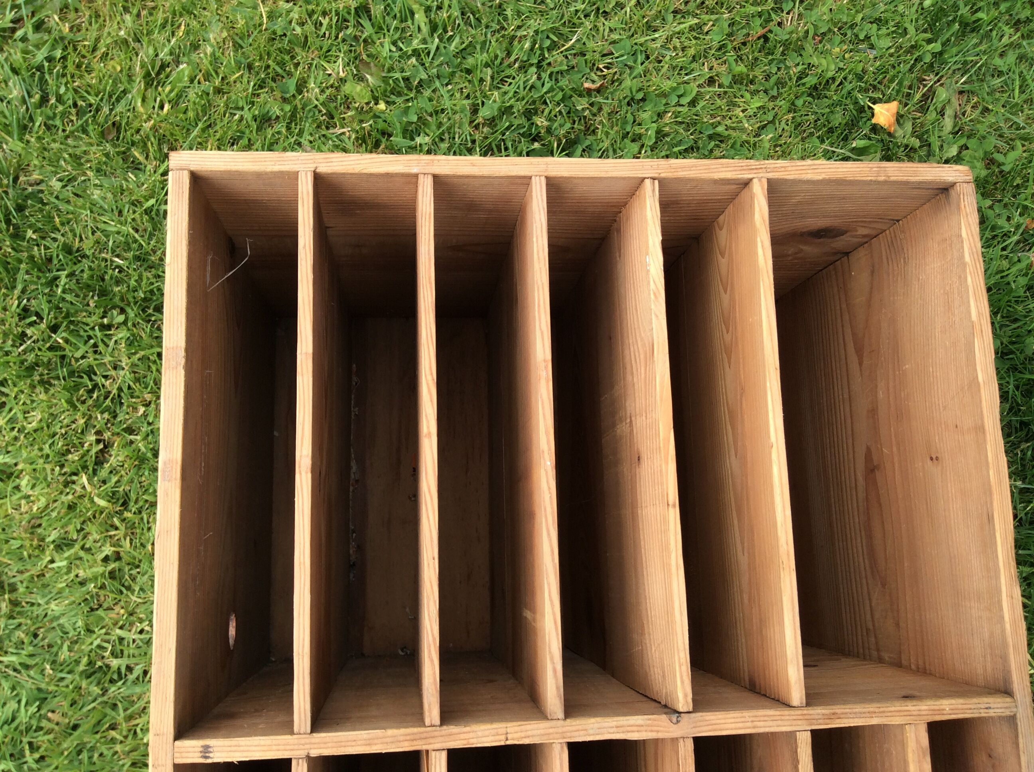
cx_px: 517
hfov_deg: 56.9
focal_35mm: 32
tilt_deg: -76.6
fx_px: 954
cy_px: 386
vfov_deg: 44.1
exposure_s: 1/362
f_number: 2.4
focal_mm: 3.3
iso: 32
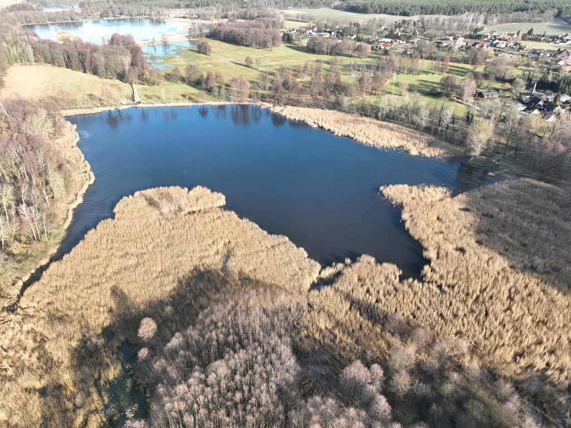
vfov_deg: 56.8
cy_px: 214
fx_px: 396
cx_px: 286
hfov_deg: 71.6
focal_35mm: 24
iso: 100
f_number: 2.8
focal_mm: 12.29
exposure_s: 1/320
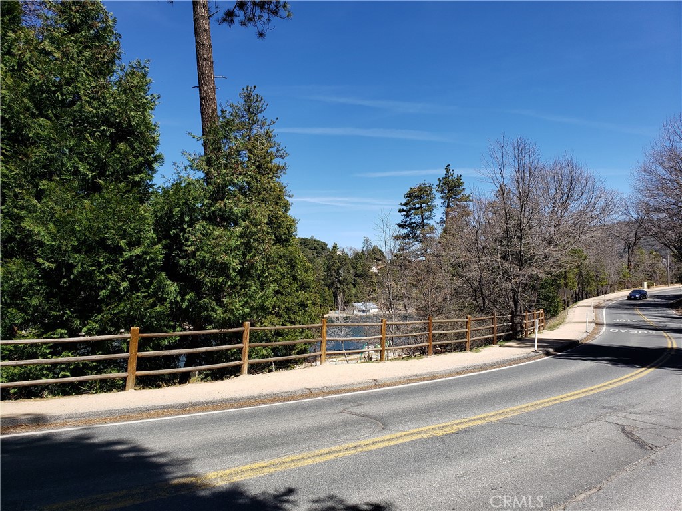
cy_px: 256
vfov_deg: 53.1
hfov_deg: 67.3
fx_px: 512
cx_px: 341
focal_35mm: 26
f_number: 2.4
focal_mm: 4.3
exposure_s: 1/1293
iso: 50
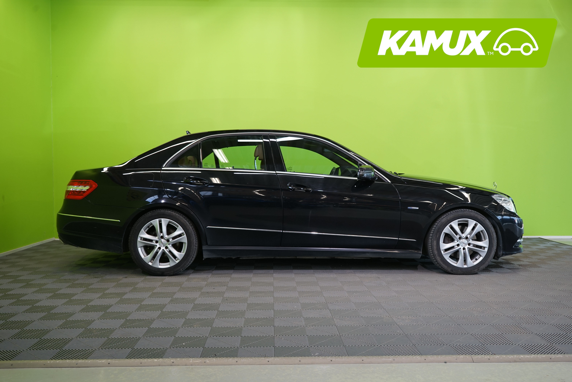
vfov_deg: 40.0
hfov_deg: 57.2
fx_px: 524
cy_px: 191
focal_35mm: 33
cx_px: 286
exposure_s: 1/50
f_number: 6.3
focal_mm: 33
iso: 500
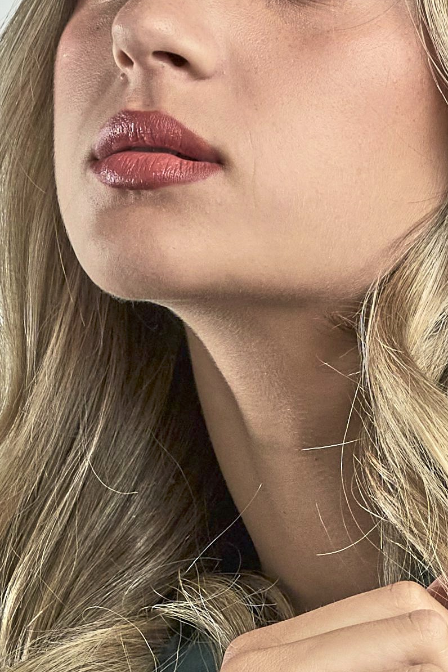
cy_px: 649
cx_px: 297
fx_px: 7261
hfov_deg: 3.5
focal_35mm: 389
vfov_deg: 5.3
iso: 320
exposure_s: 1/160
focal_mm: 50
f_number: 9
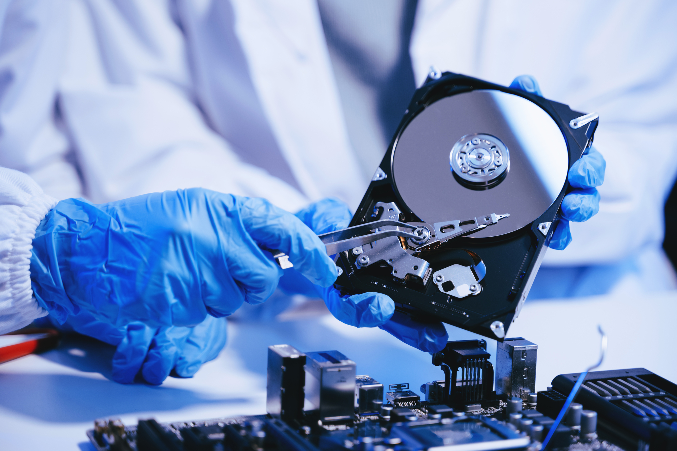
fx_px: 1335
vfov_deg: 19.2
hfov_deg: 28.5
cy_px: 226
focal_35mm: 71
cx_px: 338
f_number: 2.8
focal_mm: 71
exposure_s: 1/200
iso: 320
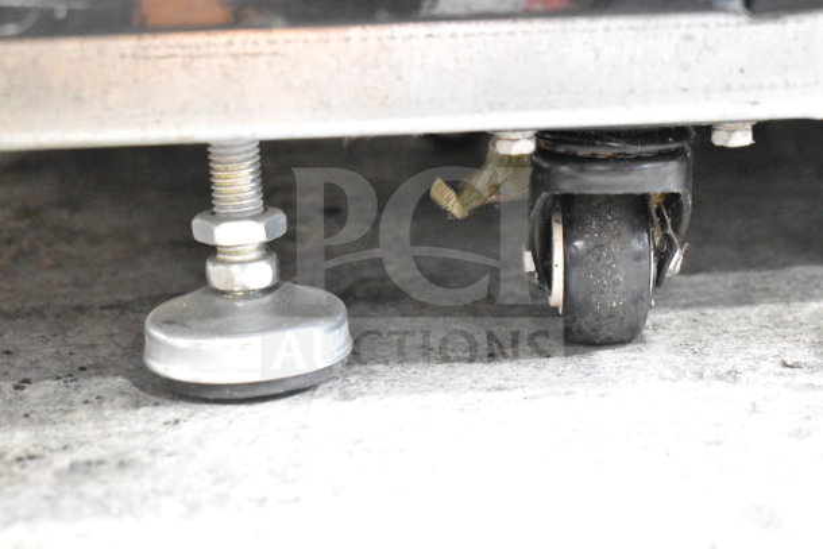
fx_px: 1372
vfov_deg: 22.6
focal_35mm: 60
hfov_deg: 33.4
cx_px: 412
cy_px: 274
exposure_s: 1/60
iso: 16000
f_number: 4.8
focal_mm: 40
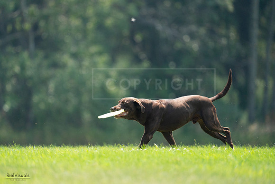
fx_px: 4584
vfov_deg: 2.3
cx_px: 138
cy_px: 92
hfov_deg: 3.4
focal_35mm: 600
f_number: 6.3
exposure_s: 1/4000
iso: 3200
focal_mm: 600
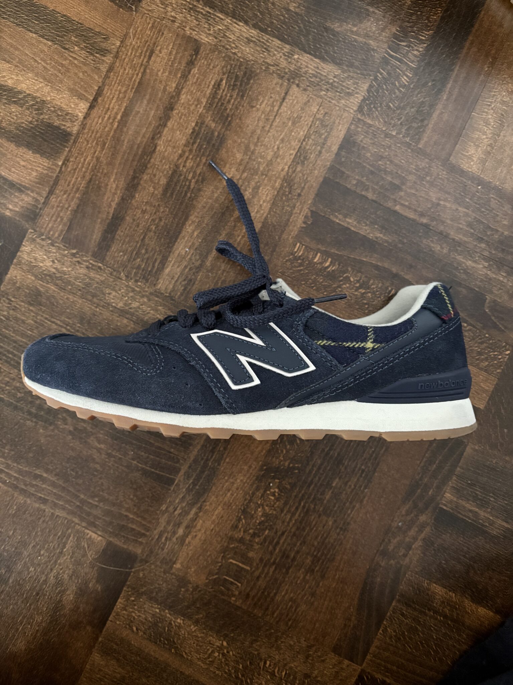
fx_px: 514
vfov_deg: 67.3
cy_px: 342
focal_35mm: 26
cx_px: 256
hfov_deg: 53.1
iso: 800
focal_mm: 5.96
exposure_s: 1/30
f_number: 1.6
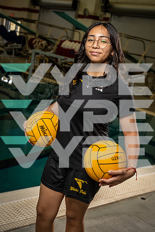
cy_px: 116
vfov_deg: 38.2
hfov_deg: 26.0
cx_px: 78
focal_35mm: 52
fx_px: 336
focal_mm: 52
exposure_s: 1/250
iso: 640
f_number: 5.6
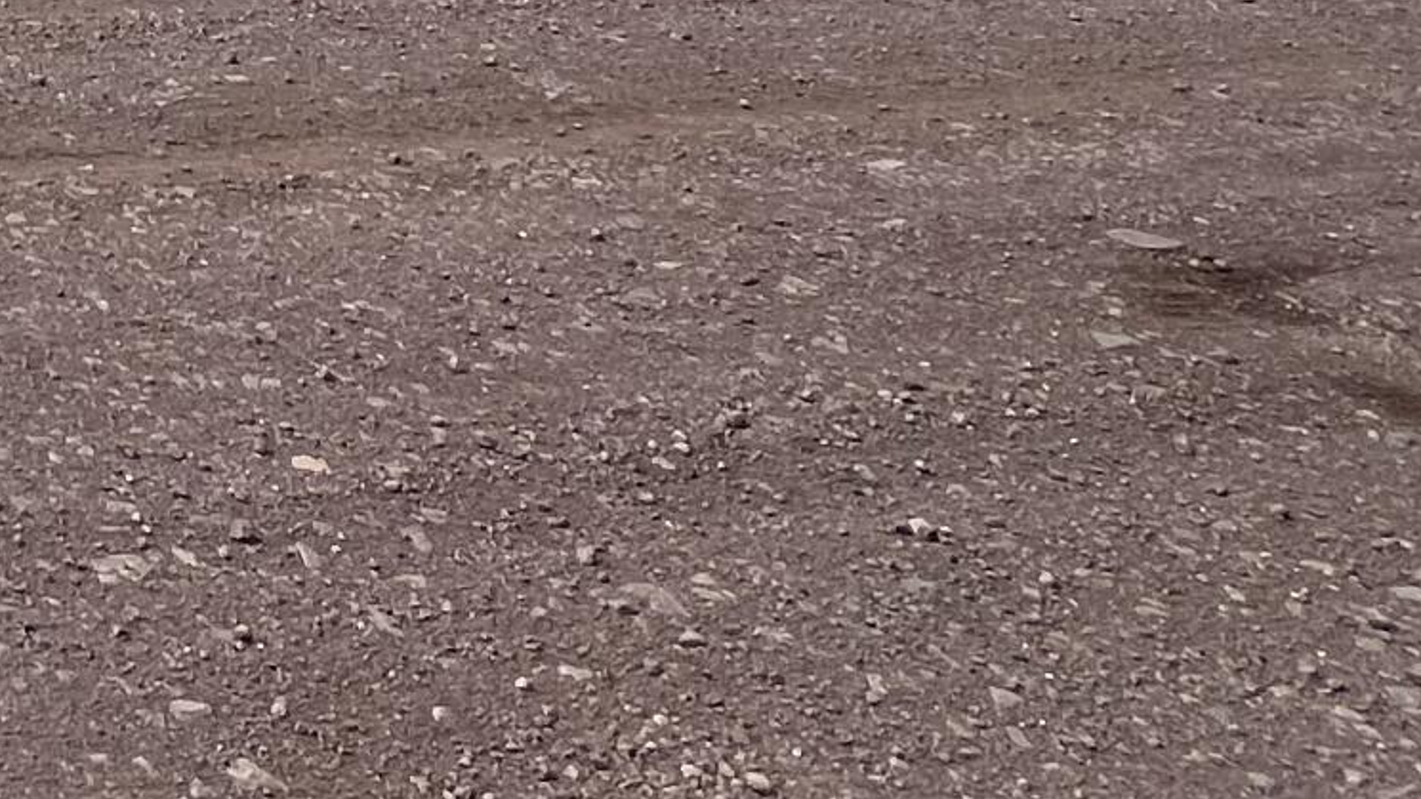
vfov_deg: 15.6
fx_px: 2148
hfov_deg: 27.7
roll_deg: +0.0
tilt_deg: +6.9
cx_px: -595
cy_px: -898
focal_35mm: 57
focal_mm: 1.57
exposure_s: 1/3125
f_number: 1.8
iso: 32
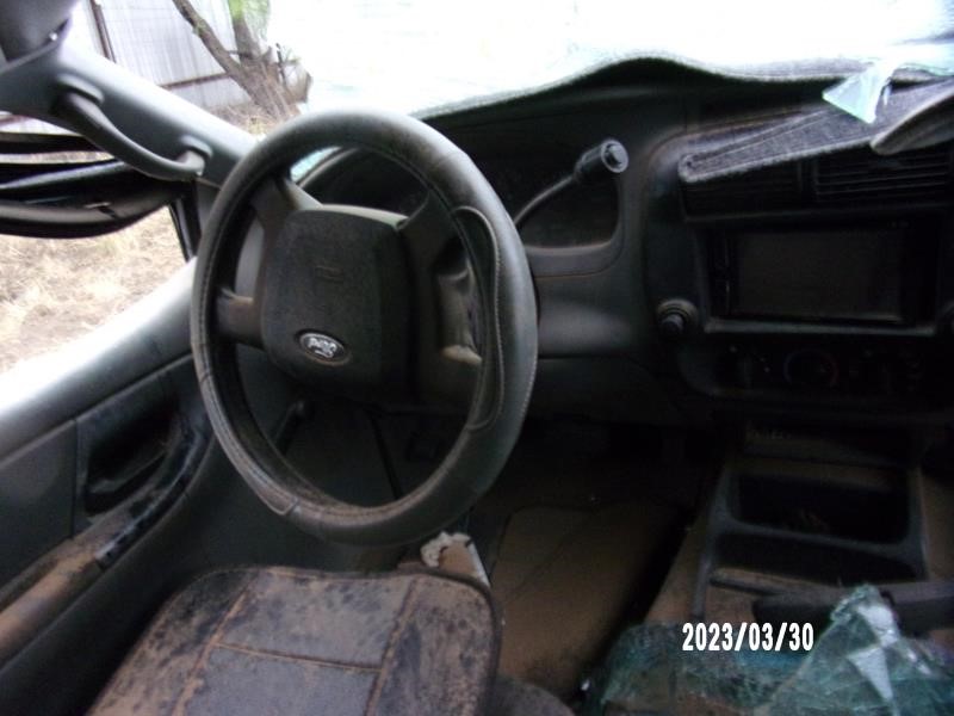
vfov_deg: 56.8
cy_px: 358
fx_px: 661
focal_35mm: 24
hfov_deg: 71.6
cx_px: 477
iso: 400
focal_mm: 4.3
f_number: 3.3
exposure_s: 1/17
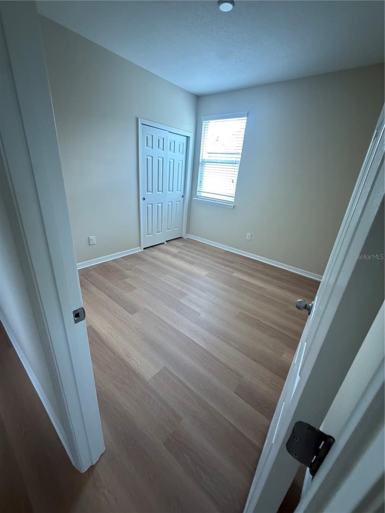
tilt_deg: -21.5
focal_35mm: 14
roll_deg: -4.0
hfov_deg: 85.7
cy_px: 256
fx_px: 208
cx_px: 192
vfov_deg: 102.1
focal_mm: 2.22
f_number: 2.2
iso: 800
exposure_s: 1/60
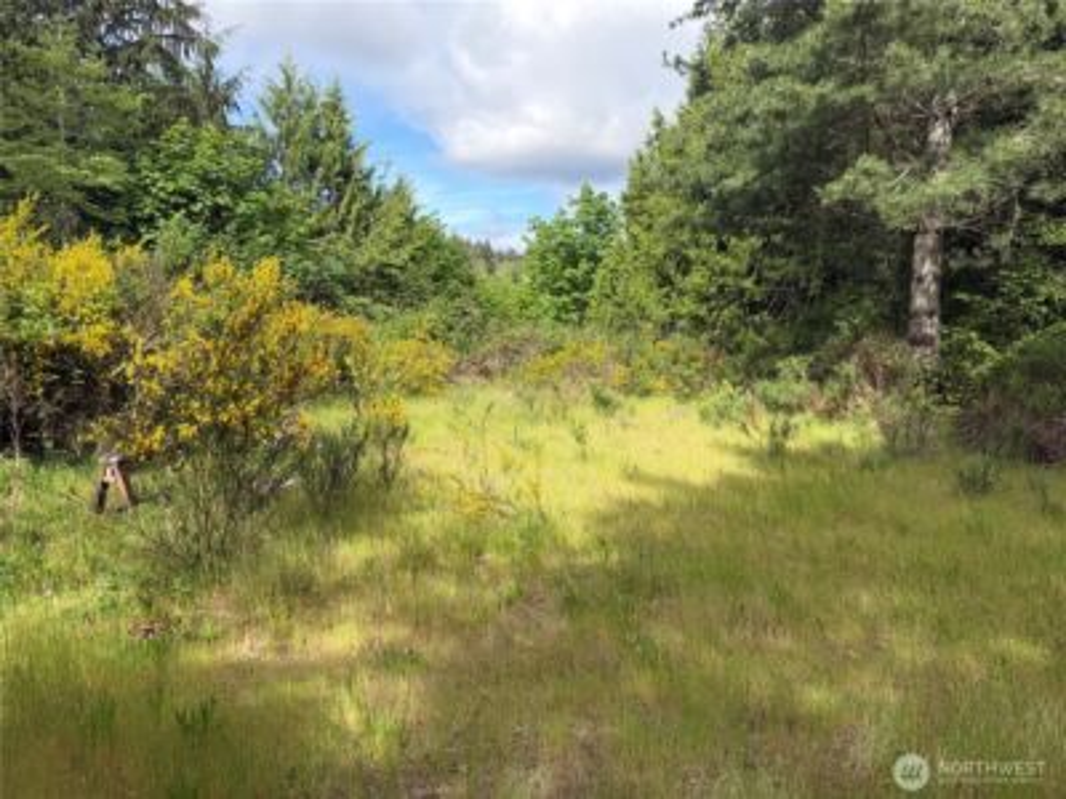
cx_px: 533
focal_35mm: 24
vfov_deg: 56.8
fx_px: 739
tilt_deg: -7.0
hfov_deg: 71.6
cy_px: 400
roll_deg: -2.0
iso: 100
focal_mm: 6.76
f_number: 1.78
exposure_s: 1/2110
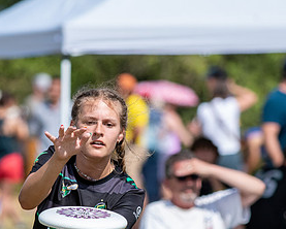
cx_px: 114
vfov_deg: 1.4
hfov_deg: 1.8
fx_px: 9089
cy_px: 172
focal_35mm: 1073
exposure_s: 1/2000
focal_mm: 300
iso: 400
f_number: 6.3
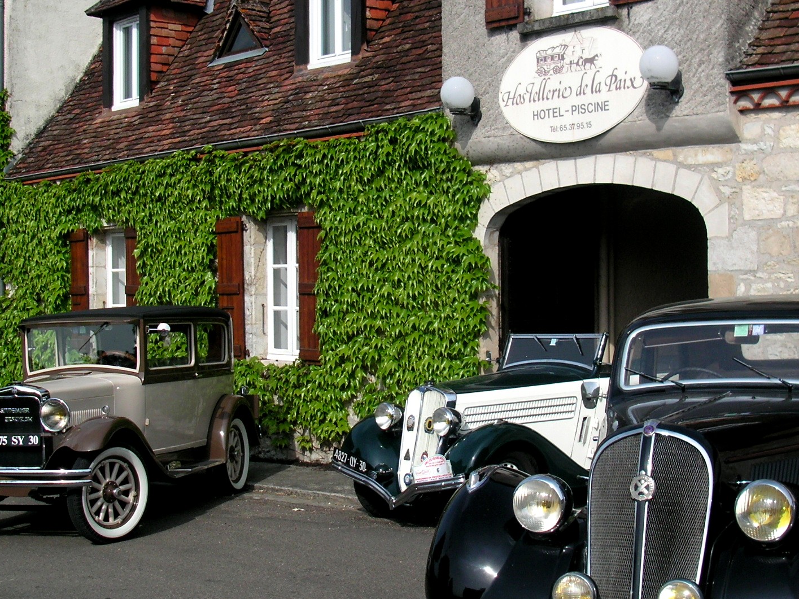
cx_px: 447
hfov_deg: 34.9
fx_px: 1269
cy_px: 298
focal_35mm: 55
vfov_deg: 26.6
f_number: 3.3
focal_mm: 6.3
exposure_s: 1/750
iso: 50
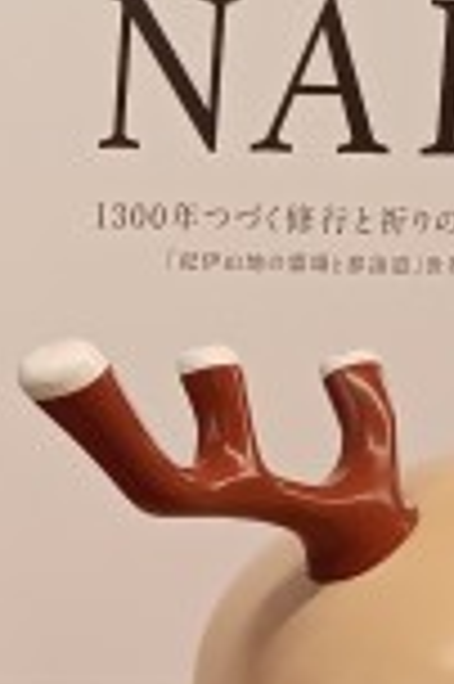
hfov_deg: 7.4
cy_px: 1138
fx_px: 3185
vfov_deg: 11.5
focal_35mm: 168
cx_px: -760
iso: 570
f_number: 1.65
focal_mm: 6.14
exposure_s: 1/100
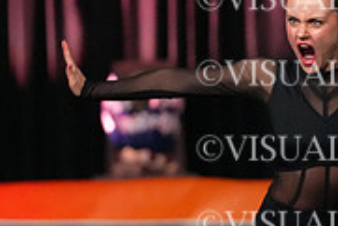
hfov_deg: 2.1
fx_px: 9048
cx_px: 467
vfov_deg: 1.4
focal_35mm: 963
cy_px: 186
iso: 16000
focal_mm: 300
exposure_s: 1/1250
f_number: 3.5
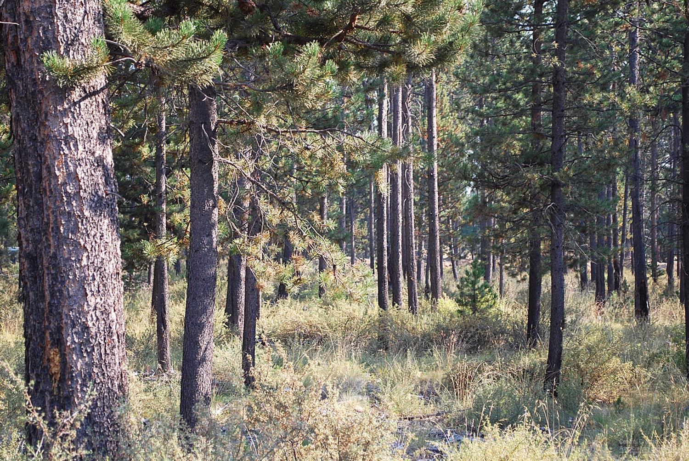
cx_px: 344
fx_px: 1580
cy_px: 230
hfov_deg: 24.6
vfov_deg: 16.6
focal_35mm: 82
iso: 180
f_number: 5.6
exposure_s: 1/125
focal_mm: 55
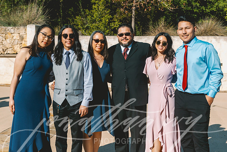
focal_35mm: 56
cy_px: 76
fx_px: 353
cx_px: 114
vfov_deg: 24.2
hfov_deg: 35.6
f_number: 5
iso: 200
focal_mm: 56
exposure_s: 1/4000
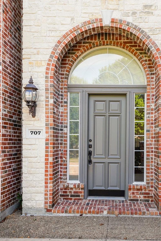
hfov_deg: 31.6
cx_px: 108
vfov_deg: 46.2
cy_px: 140
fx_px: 282
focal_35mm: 42
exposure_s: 1/125
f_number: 9
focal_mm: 24
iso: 400
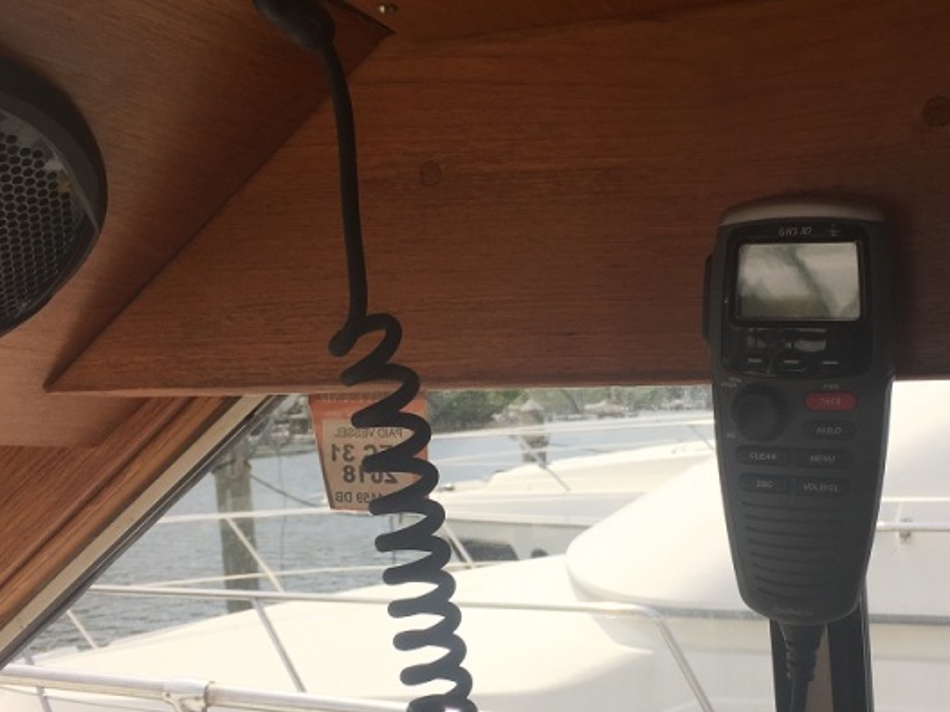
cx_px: 561
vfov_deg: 32.7
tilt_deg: -1.0
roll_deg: +3.5
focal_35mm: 44
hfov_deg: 42.8
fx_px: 1207
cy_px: 443
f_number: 2.2
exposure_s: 1/1148
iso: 25
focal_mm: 4.15
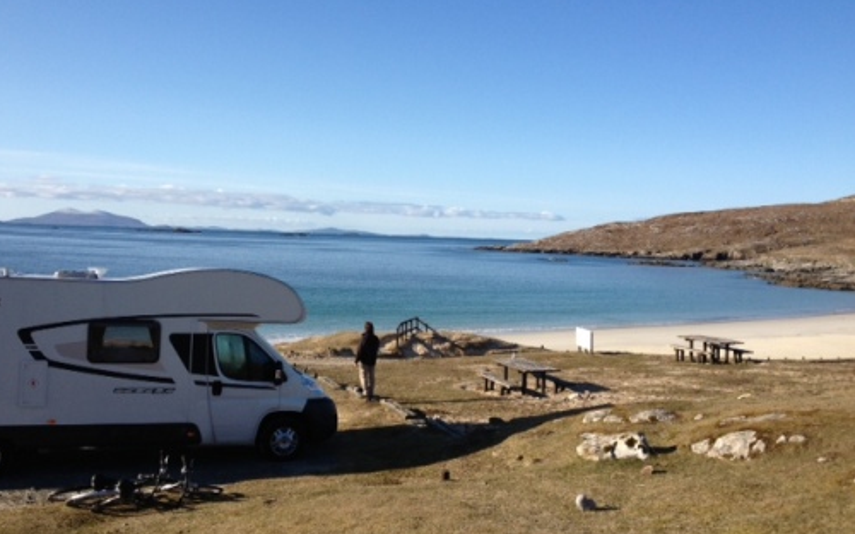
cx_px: 419
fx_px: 885
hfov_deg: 51.6
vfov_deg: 33.5
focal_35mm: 38
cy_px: 281
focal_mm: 4.28
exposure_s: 1/1332
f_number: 2.4
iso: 50
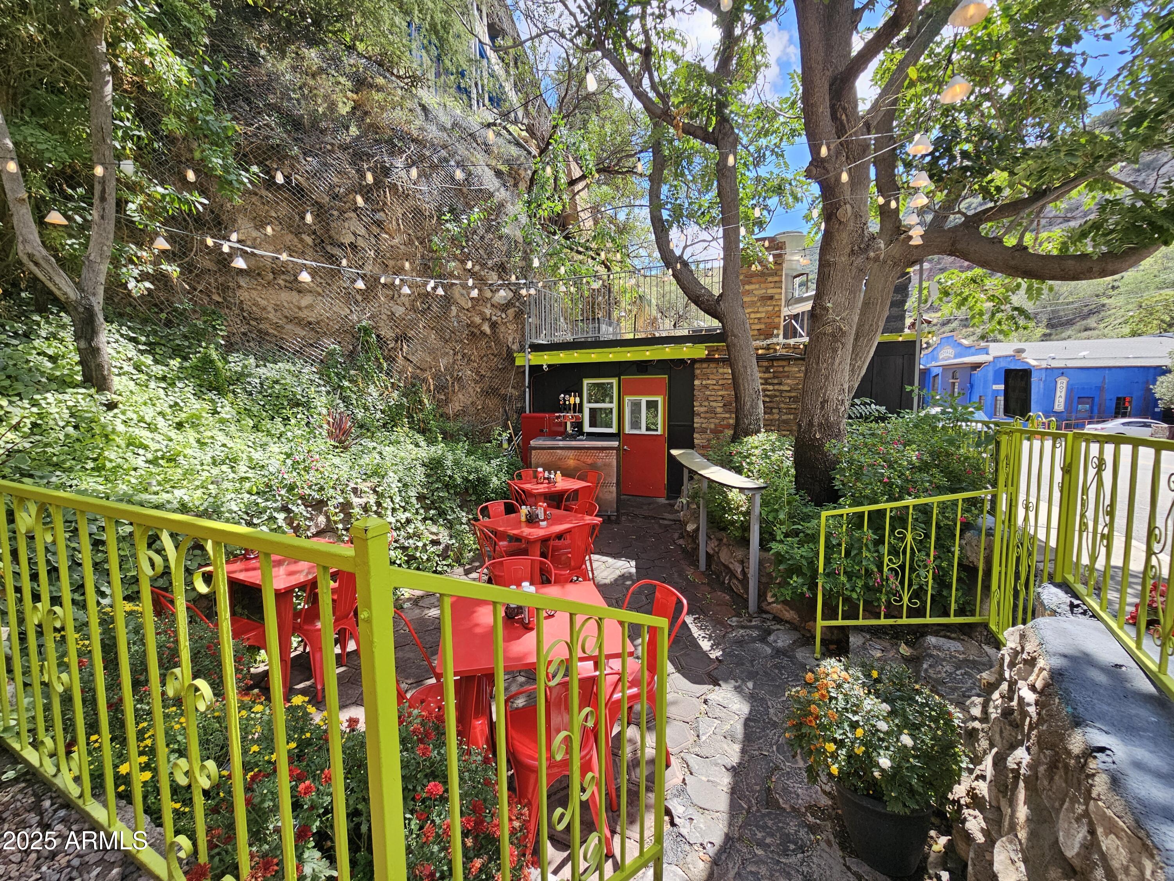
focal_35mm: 13
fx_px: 441
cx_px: 587
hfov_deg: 106.2
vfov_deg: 89.9
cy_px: 440
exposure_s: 1/533
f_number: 2.2
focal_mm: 2.2
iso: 50
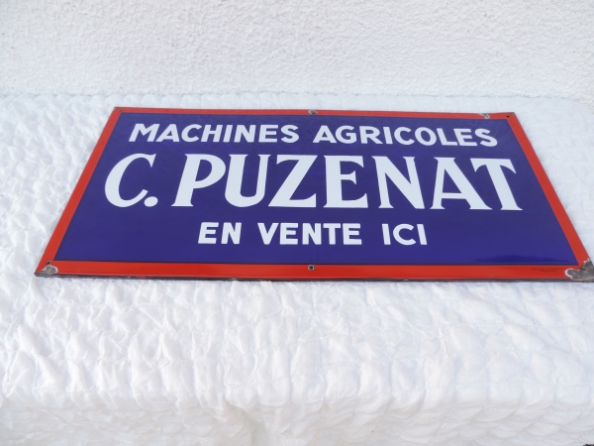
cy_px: 223
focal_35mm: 24
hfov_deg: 71.6
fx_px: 412
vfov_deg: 56.8
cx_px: 297
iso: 80
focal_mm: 4.3
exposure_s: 1/125
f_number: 3
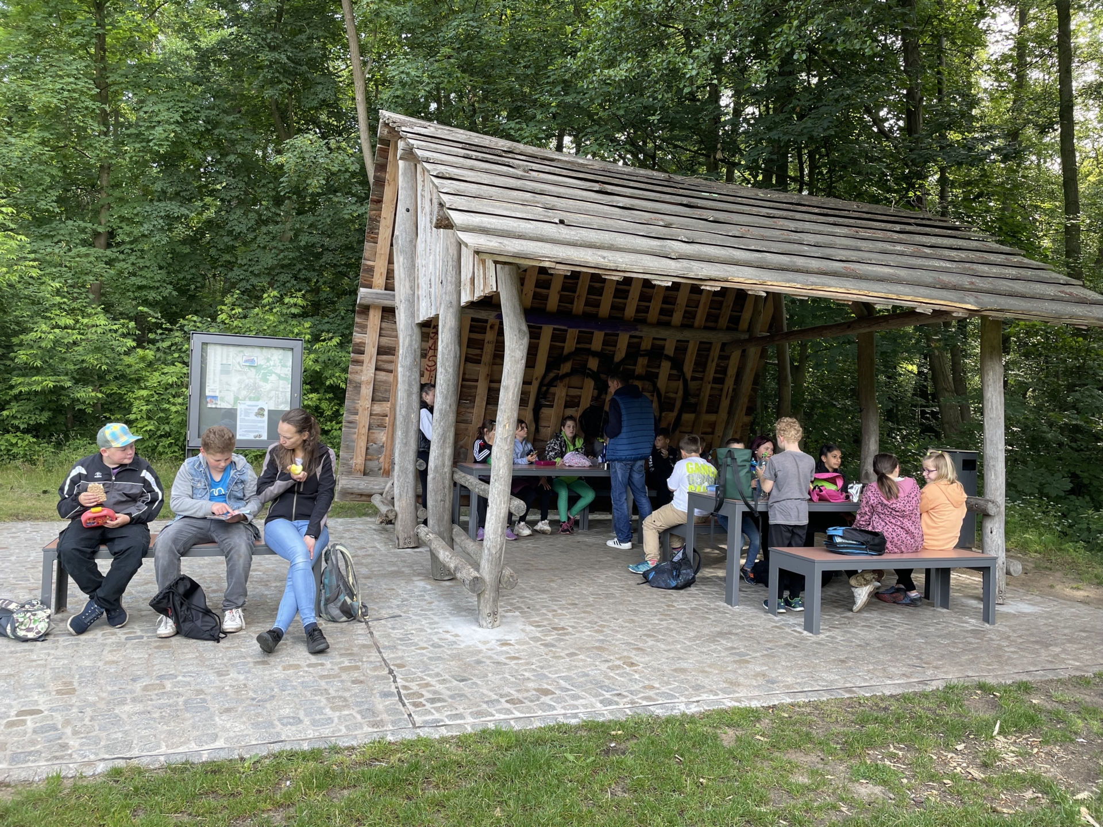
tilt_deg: +0.4
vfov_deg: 53.1
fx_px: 828
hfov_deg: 67.3
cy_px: 414
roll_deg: -1.7
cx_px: 552
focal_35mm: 26
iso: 32
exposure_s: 1/121
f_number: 1.6
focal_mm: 4.2
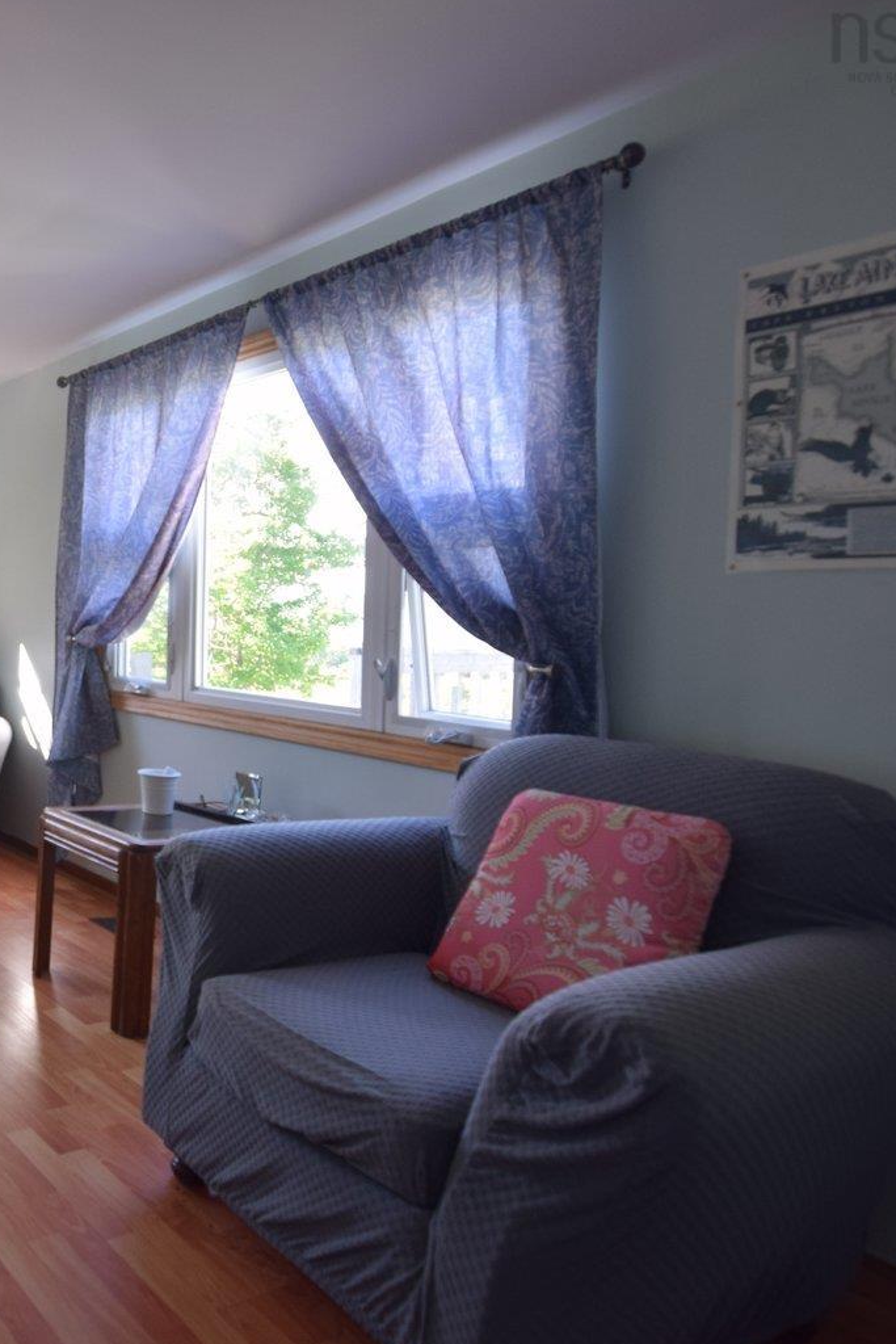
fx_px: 962
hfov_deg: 43.1
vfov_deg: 69.8
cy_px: 667
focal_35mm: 26
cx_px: 5
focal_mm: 11
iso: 400
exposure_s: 1/100
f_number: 5
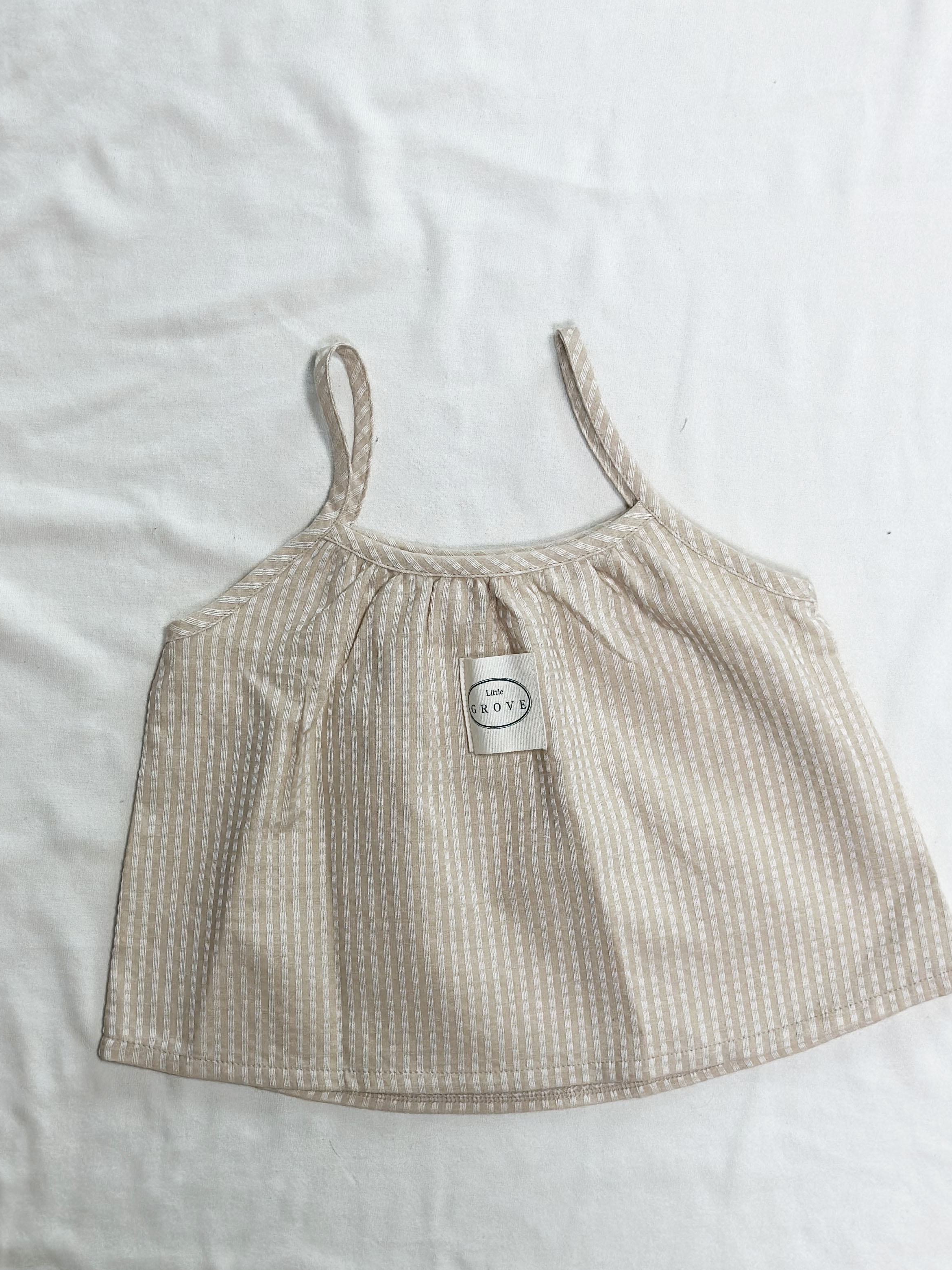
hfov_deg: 23.6
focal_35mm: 62
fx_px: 2274
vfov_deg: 31.2
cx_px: 508
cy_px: 696
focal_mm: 6.86
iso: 100
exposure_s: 1/120
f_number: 1.78
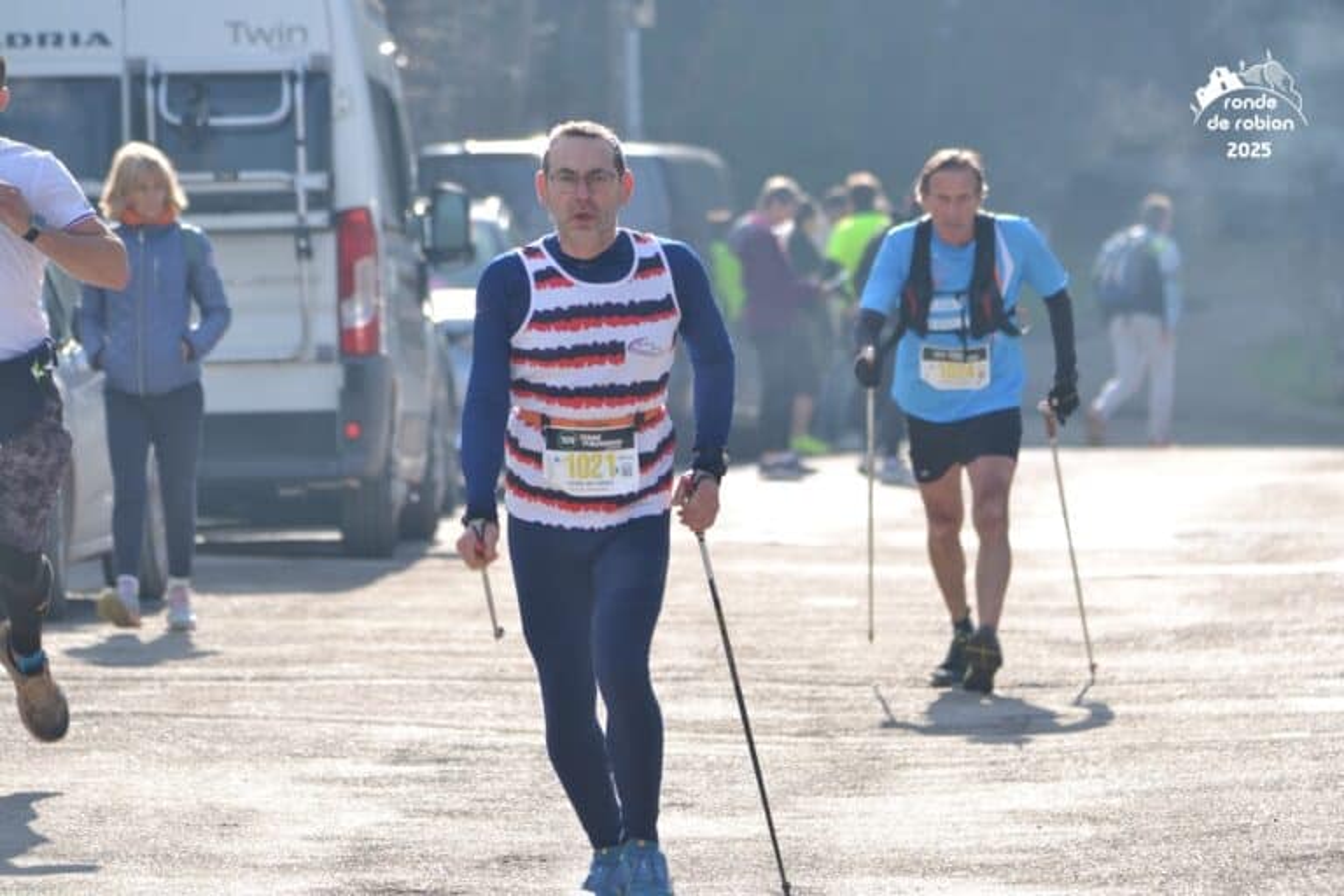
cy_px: 448
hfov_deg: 6.2
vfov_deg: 4.2
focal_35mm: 330
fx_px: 12319
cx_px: 672
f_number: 5.3
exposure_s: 1/200
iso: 100
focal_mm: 220
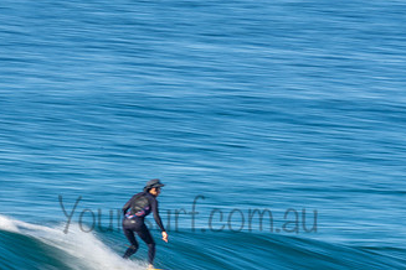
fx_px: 14987
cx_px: 186
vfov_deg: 1.0
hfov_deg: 1.6
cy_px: 204
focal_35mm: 1329
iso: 100
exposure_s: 1/25
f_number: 22
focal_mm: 500
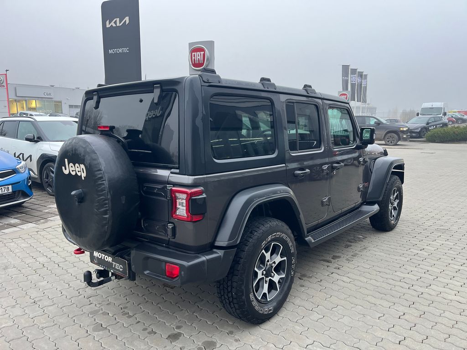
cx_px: 234
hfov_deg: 67.3
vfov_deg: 53.1
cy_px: 175
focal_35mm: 26
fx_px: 351
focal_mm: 5.1
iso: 125
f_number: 1.6
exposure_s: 1/121
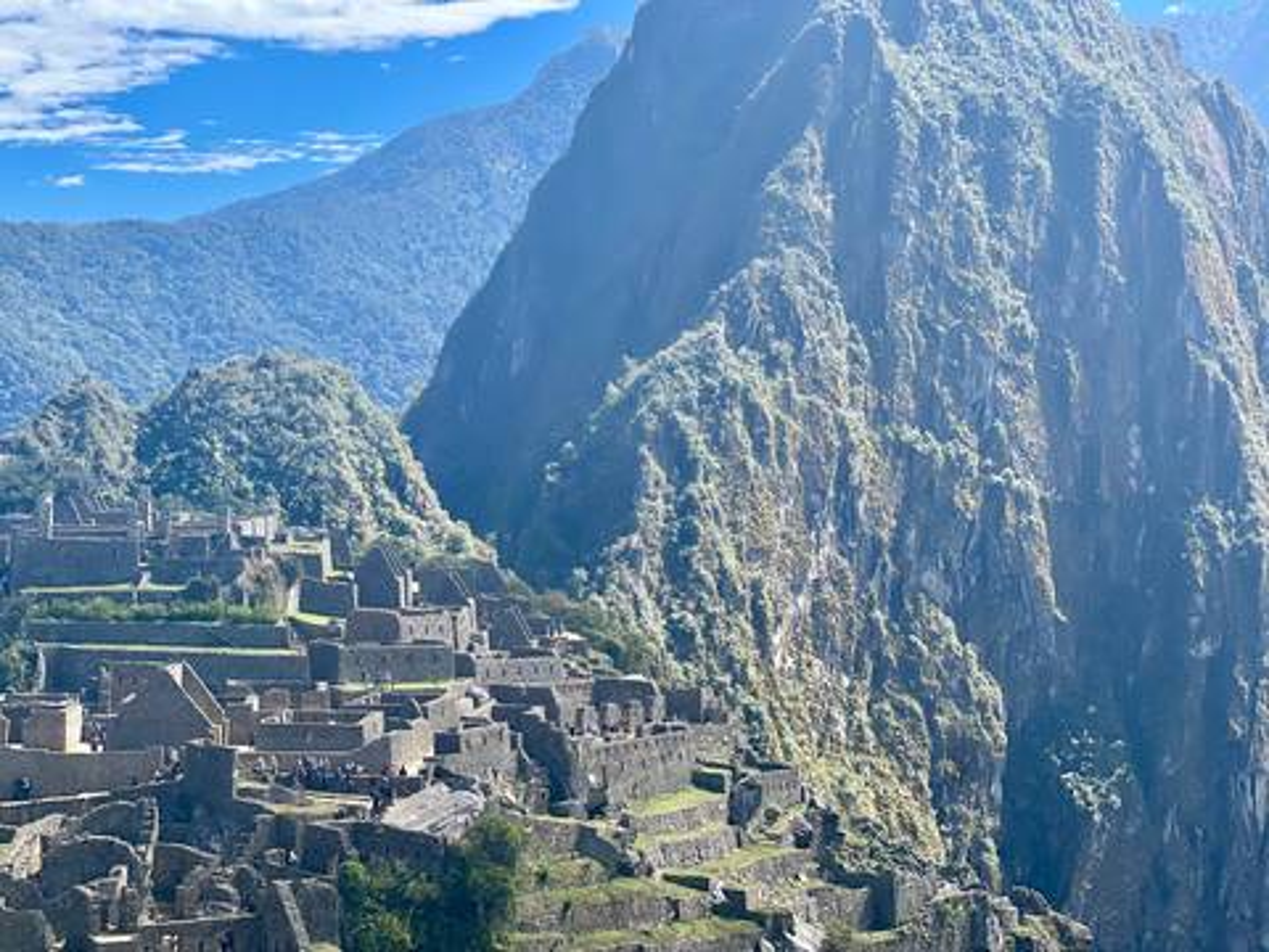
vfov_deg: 19.1
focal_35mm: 77
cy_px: 476
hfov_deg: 25.3
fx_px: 2823
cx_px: 634
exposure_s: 1/284
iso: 25
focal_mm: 9
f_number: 2.8
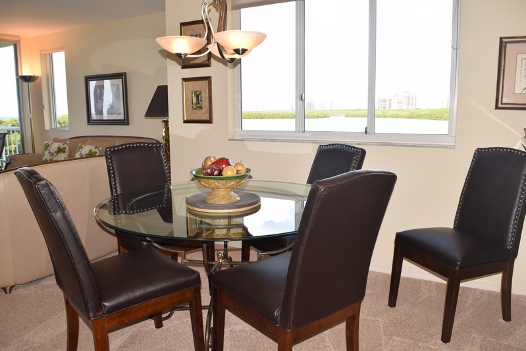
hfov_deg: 67.4
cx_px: 263
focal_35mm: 27
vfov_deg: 47.9
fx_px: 395
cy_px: 176
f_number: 8
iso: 200
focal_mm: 18
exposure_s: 1/60
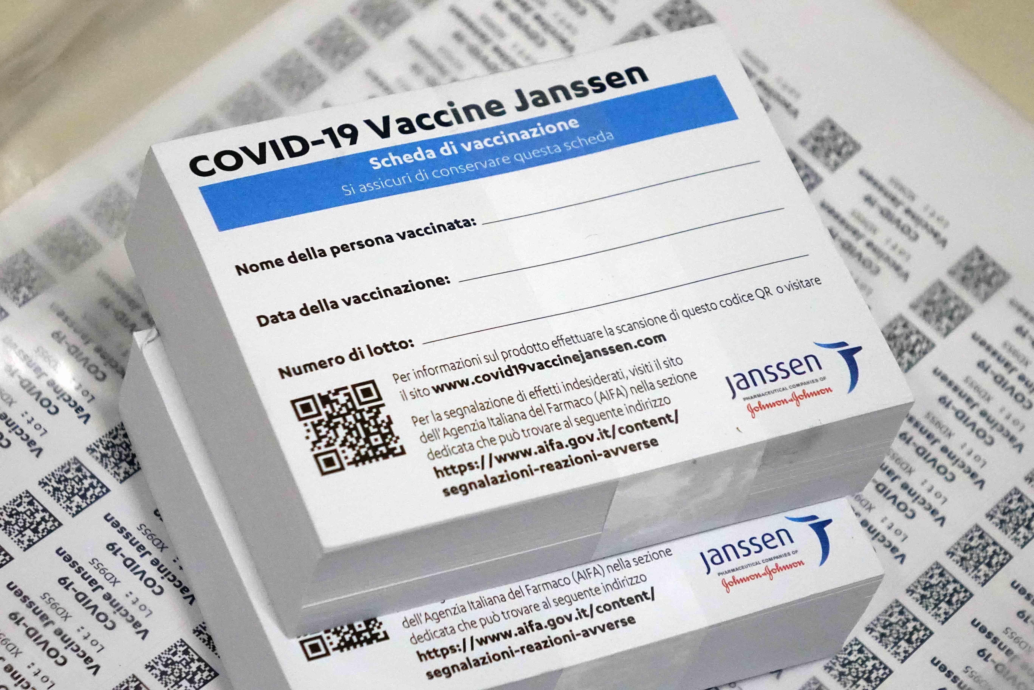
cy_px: 345
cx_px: 517
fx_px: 3217
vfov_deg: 12.2
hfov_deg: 18.3
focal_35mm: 112
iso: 4000
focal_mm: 40.95
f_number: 4
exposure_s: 1/400
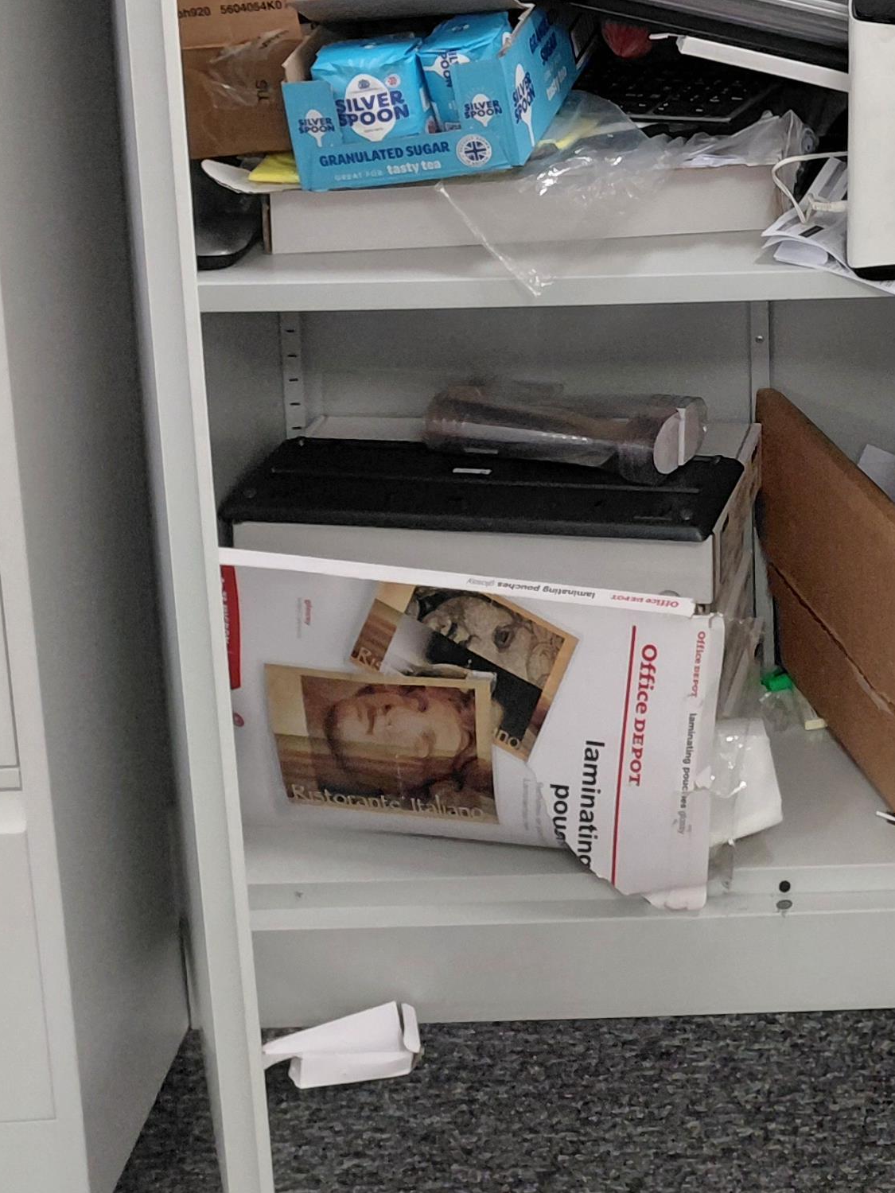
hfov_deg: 19.7
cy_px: -212
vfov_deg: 25.8
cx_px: 1194
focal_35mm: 68
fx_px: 2344
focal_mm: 4.69
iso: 200
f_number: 1.8
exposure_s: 1/100
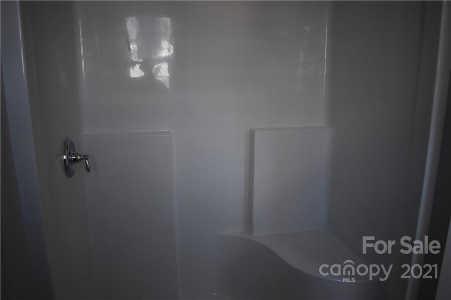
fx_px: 338
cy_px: 150
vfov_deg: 47.9
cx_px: 226
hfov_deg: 67.4
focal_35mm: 27
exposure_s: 1/160
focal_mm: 18
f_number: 3.5
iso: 800
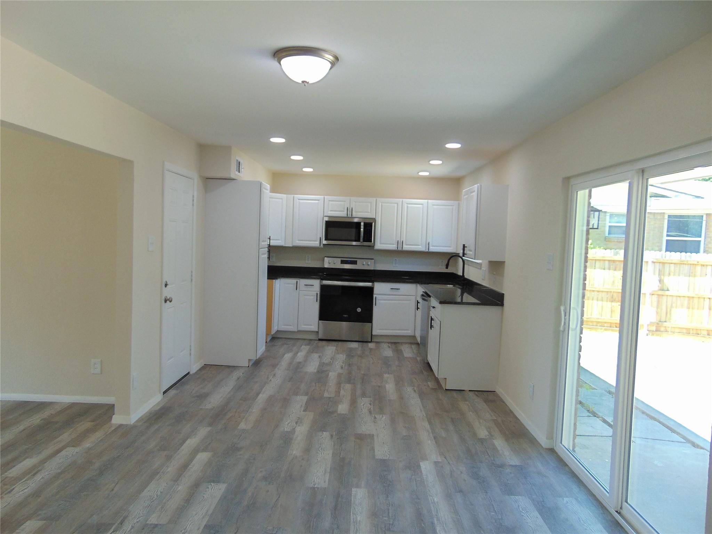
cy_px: 267
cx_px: 356
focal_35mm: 25
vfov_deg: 54.9
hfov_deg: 69.4
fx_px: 514
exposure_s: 1/50
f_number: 3
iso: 80
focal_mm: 4.5
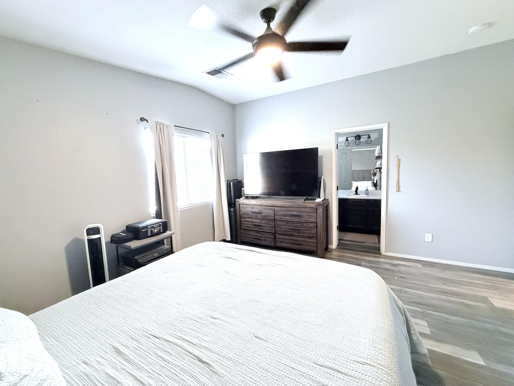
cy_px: 193
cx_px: 257
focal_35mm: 14
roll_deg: +1.9
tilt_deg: -5.5
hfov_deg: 102.1
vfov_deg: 85.7
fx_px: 208
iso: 640
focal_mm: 2.22
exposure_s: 1/60
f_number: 2.2
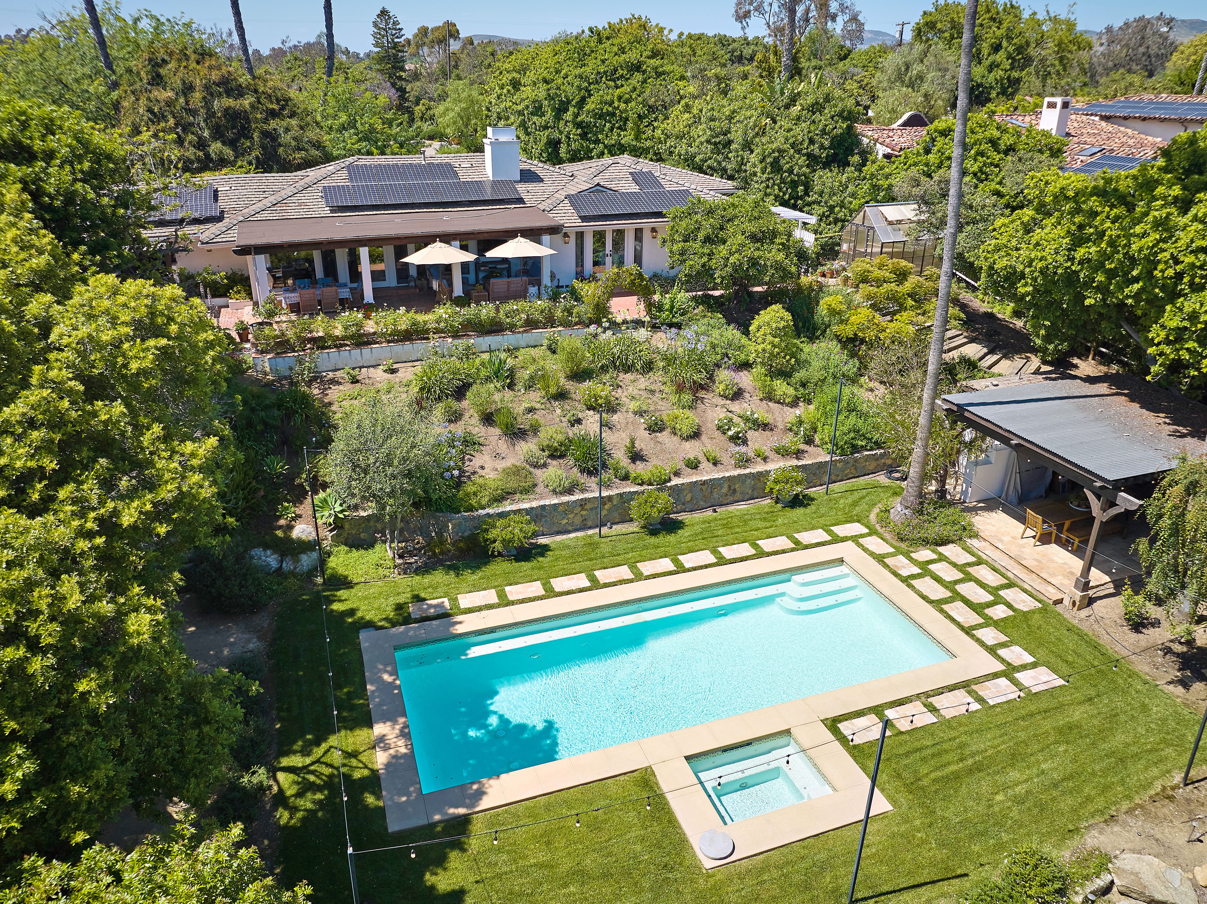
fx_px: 836
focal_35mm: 24
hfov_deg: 71.6
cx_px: 604
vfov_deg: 56.8
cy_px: 452
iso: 140
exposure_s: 1/2000
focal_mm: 12.29
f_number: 2.8
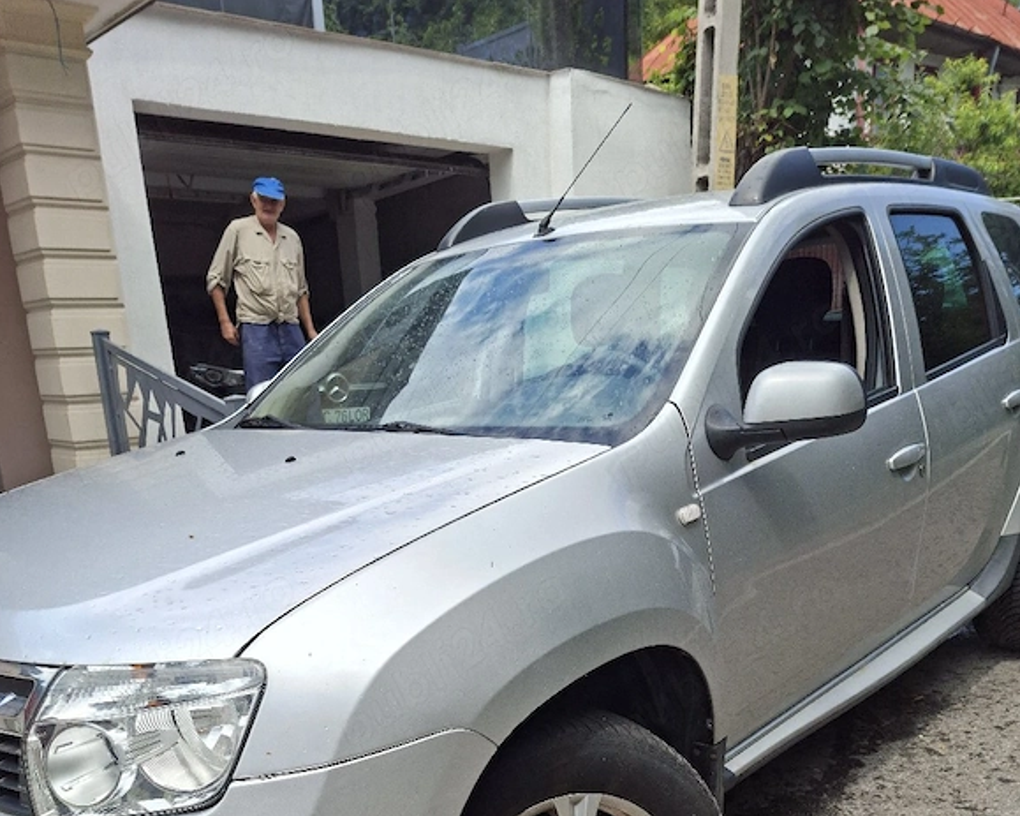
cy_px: 703
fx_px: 936
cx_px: 523
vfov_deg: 43.8
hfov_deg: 57.2
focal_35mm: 31
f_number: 1.8
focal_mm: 5.54
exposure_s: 1/714
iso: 50
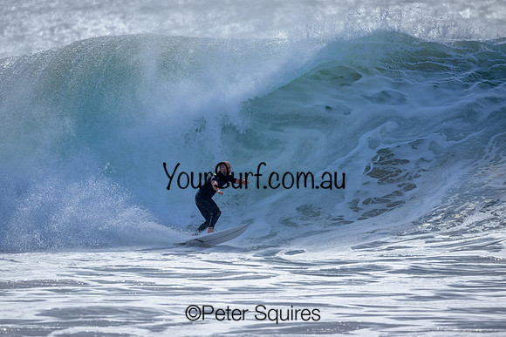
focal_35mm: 800
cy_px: 168
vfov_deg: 1.7
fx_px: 11247
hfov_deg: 2.6
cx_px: 253
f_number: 6.3
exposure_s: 1/2000
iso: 250
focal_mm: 800
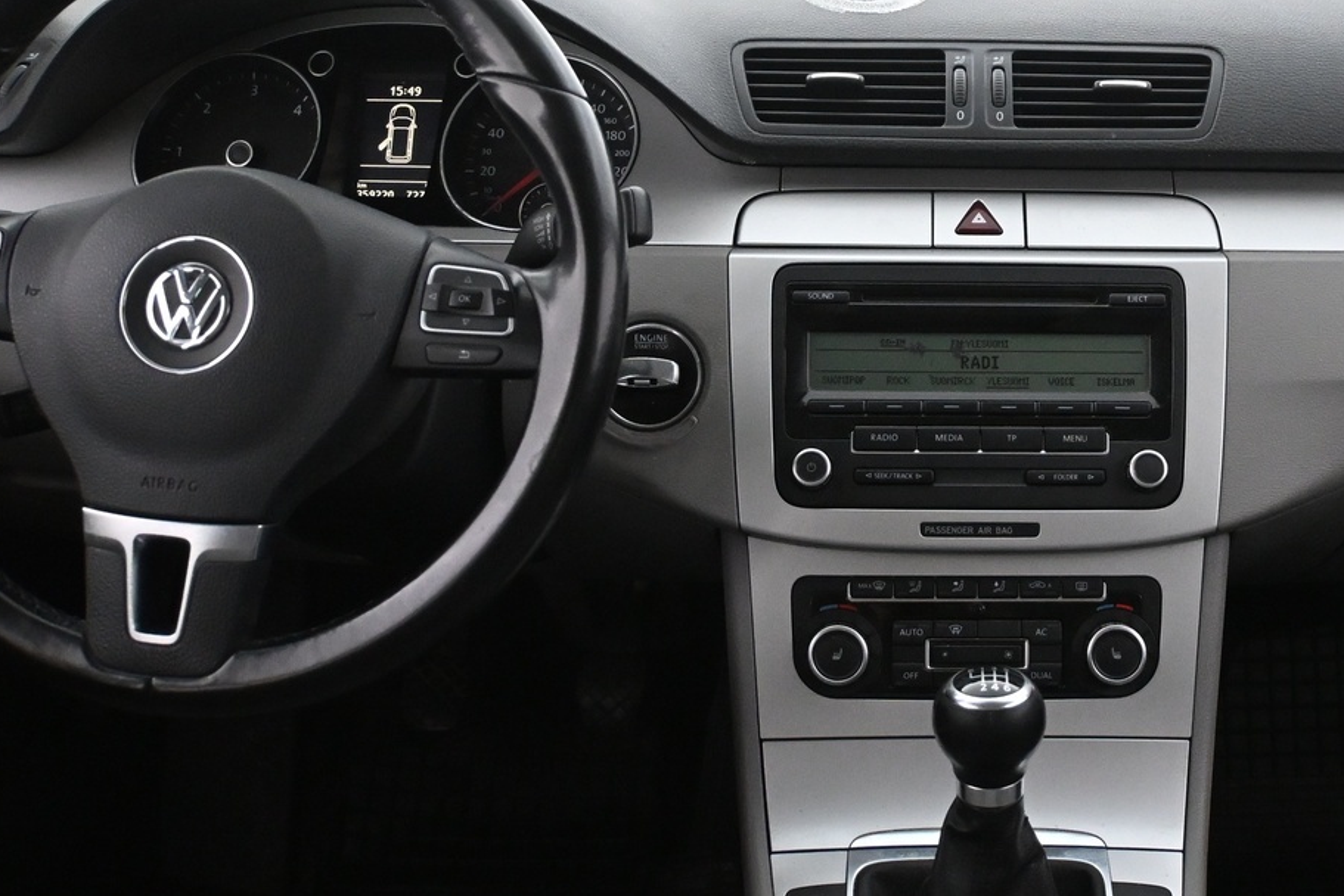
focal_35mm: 81
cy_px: 245
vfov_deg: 16.7
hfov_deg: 24.7
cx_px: 962
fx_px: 3037
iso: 3200
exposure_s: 1/60
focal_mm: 30.5
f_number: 4.8
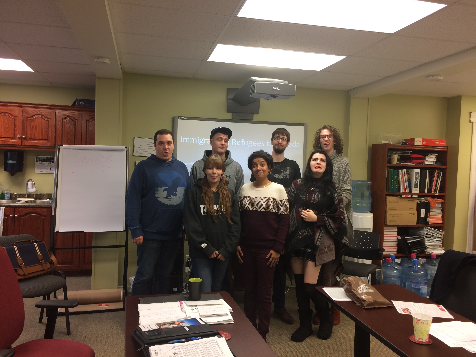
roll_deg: -0.6
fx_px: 399
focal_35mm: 29
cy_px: 178
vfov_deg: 48.2
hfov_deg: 61.7
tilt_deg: -3.6
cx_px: 238
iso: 50
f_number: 2.2
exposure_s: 1/30
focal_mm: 4.15
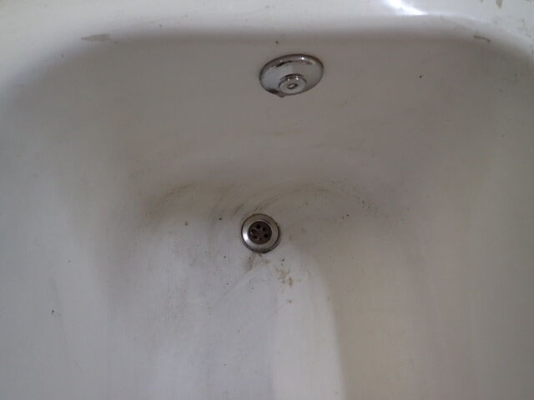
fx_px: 386
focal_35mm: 25
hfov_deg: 69.4
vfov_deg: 54.9
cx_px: 267
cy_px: 200
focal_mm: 4.5
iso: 400
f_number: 2
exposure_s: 1/30
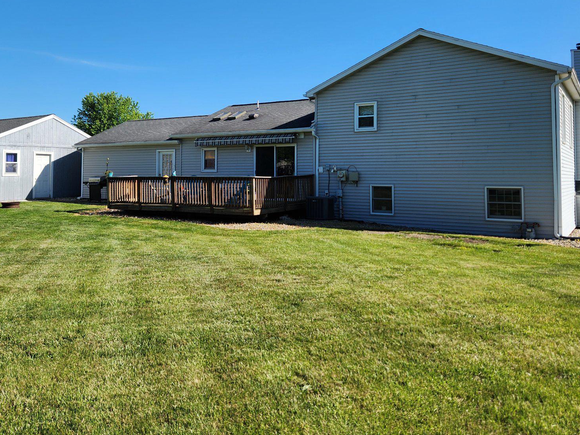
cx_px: 273
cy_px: 153
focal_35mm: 32
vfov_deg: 43.7
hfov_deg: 56.8
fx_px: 536
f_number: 1.8
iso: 20
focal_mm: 5.4
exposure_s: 1/1290
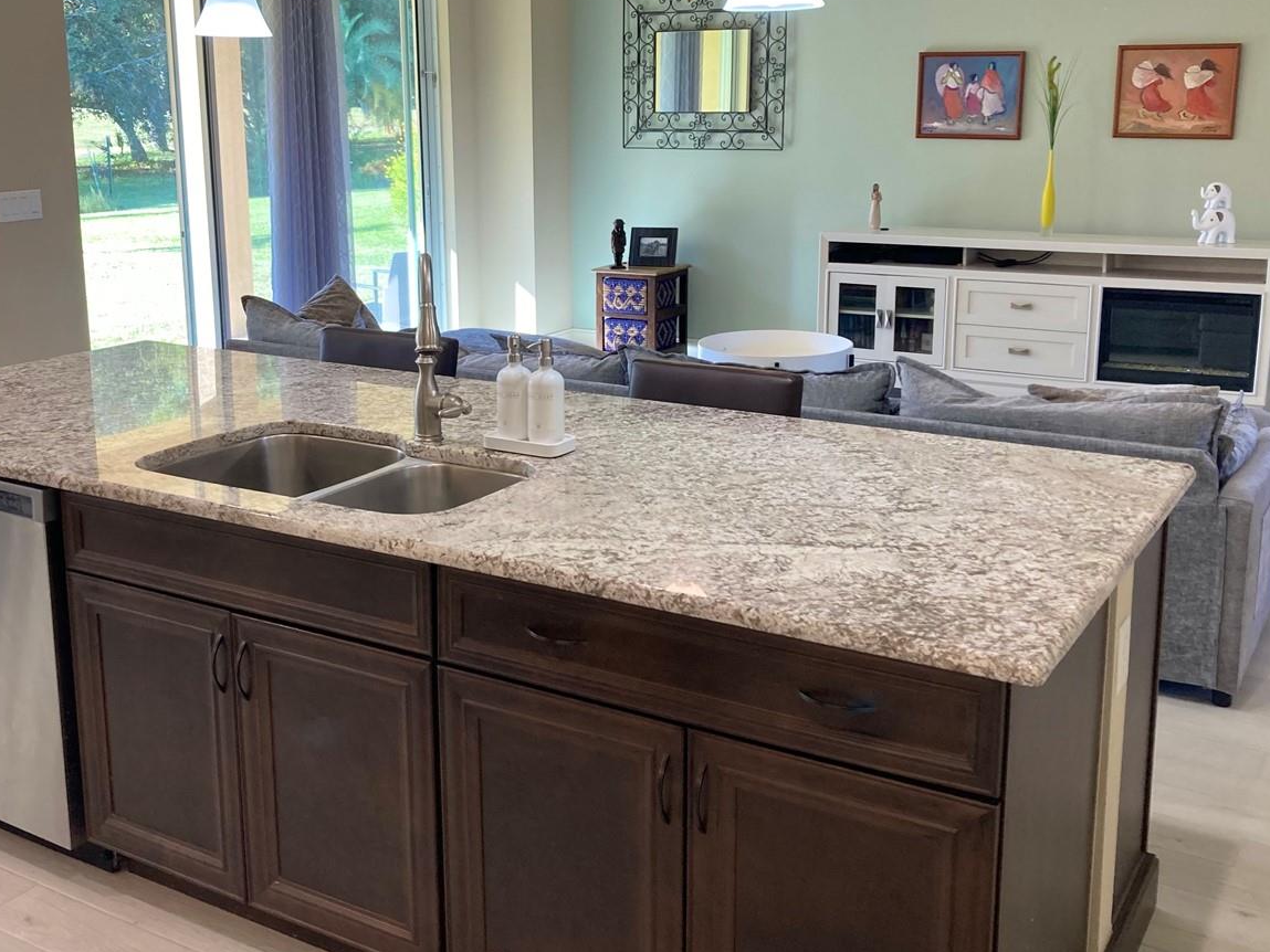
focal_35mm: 39
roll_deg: -1.0
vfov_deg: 36.6
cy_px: 363
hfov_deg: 47.8
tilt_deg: -10.7
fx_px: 1431
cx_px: 574
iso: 50
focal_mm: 3.99
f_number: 1.8
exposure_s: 1/60
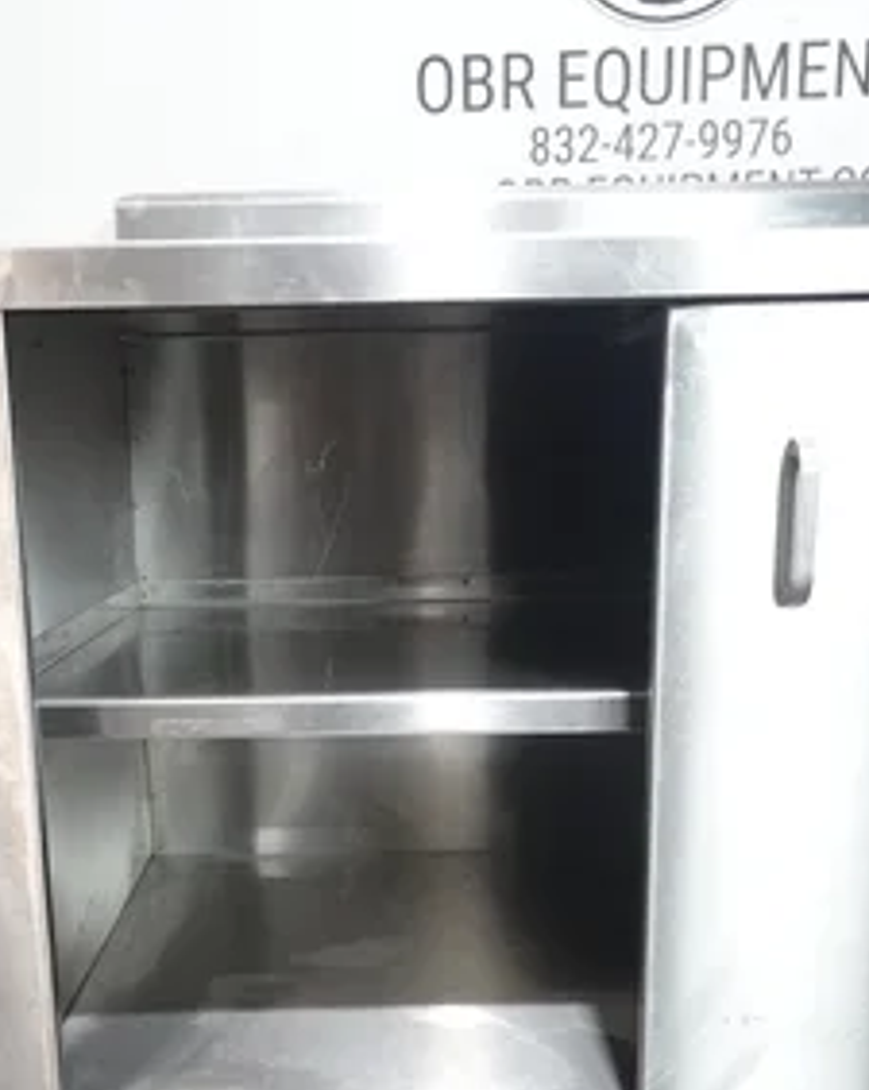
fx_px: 1288
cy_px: 765
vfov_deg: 44.8
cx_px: 373
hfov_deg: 37.2
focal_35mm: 40
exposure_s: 1/30
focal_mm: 11.29
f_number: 3.2
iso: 1000
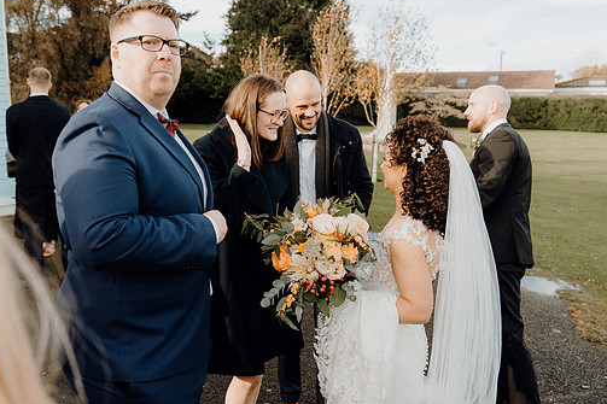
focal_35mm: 30
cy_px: 196
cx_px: 282
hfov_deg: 61.9
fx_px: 506
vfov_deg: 43.6
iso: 200
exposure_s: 1/500
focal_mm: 26
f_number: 3.5
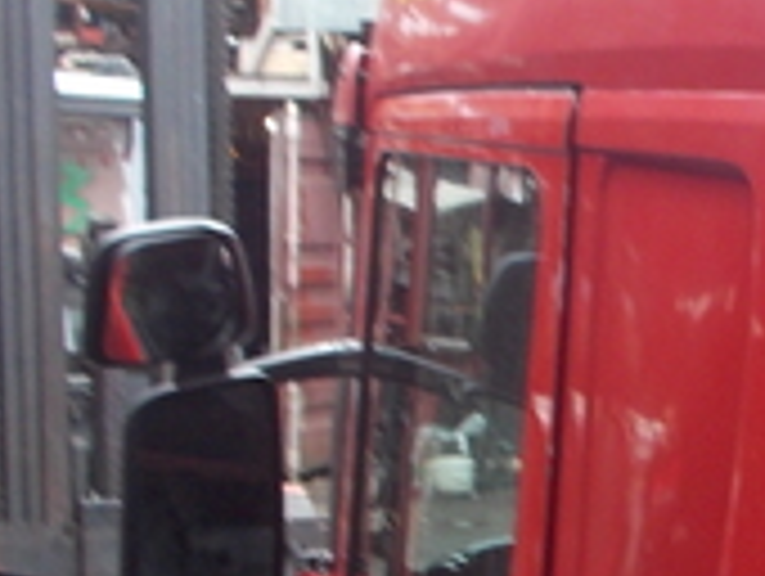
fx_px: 2412
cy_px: 626
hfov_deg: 16.3
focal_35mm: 109
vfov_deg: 13.4
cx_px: 1184
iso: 80
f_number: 3.3
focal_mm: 4.1
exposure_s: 1/30
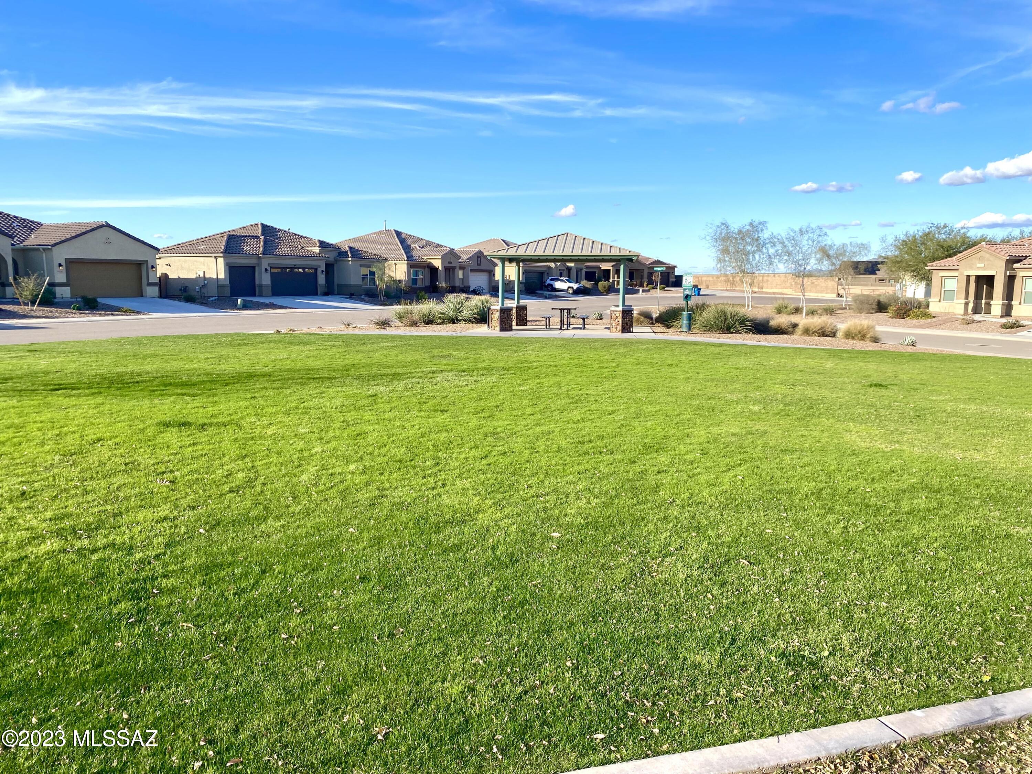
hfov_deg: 67.3
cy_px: 387
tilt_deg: -7.6
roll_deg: -0.6
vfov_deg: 53.1
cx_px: 516
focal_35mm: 26
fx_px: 775
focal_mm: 4.25
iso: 32
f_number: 1.8
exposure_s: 1/1961
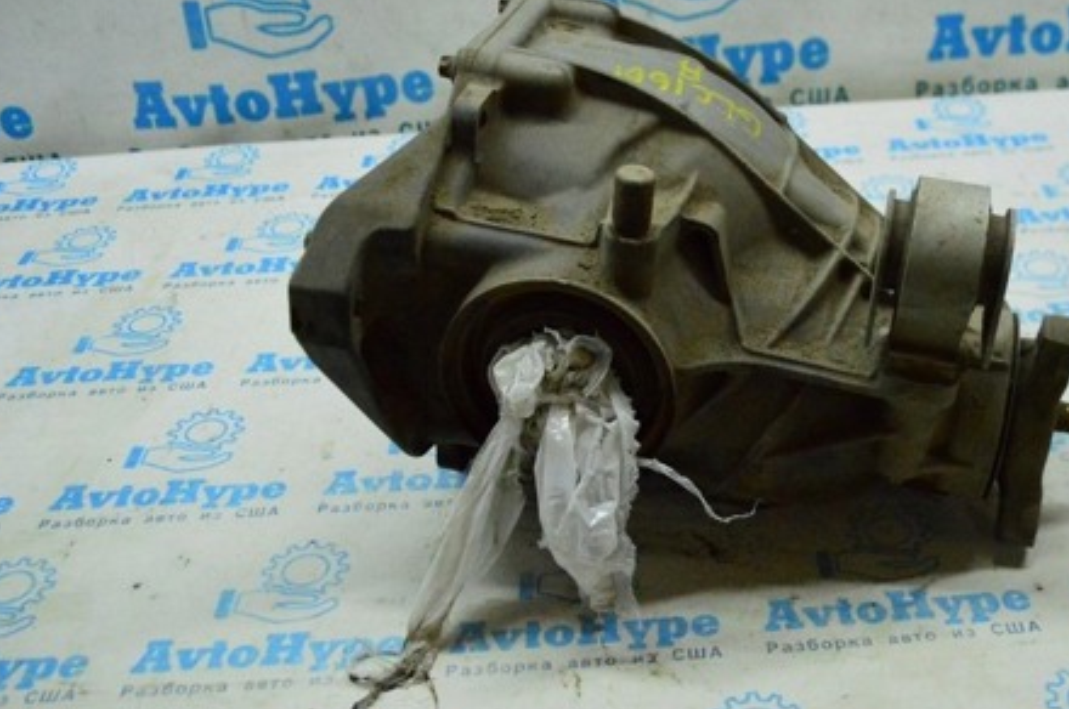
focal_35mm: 48
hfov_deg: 40.9
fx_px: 1423
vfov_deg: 27.9
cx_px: 661
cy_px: 254
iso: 6400
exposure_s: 1/1000
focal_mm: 22
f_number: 4
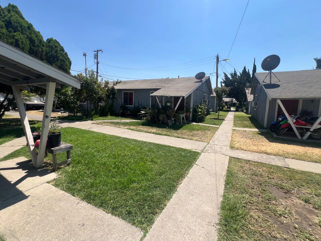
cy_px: 115
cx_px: 163
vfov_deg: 85.6
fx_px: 130
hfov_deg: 102.0
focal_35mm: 14
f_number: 1.8
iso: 32
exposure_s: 1/1508
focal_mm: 1.57
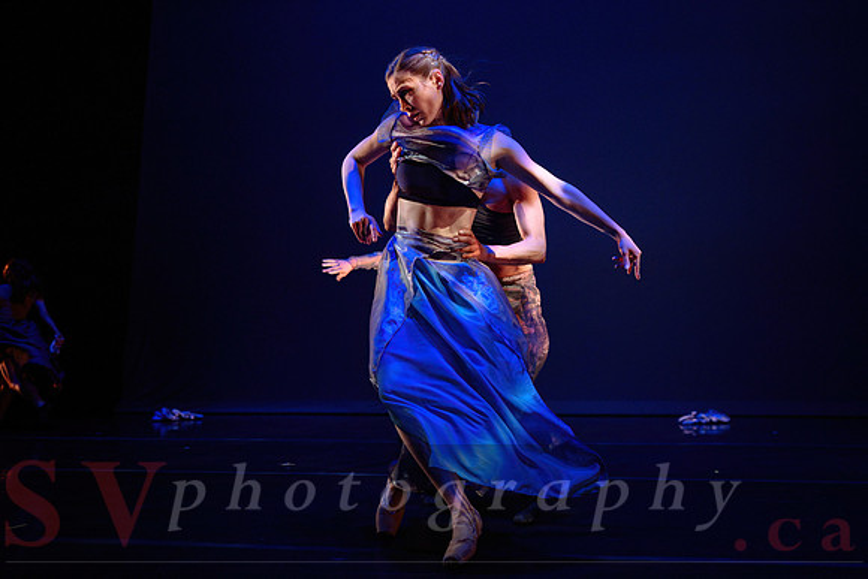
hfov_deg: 54.2
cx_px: 613
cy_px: 249
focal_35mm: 34
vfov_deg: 38.9
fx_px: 817
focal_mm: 24
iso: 1000
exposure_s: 1/500
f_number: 1.4
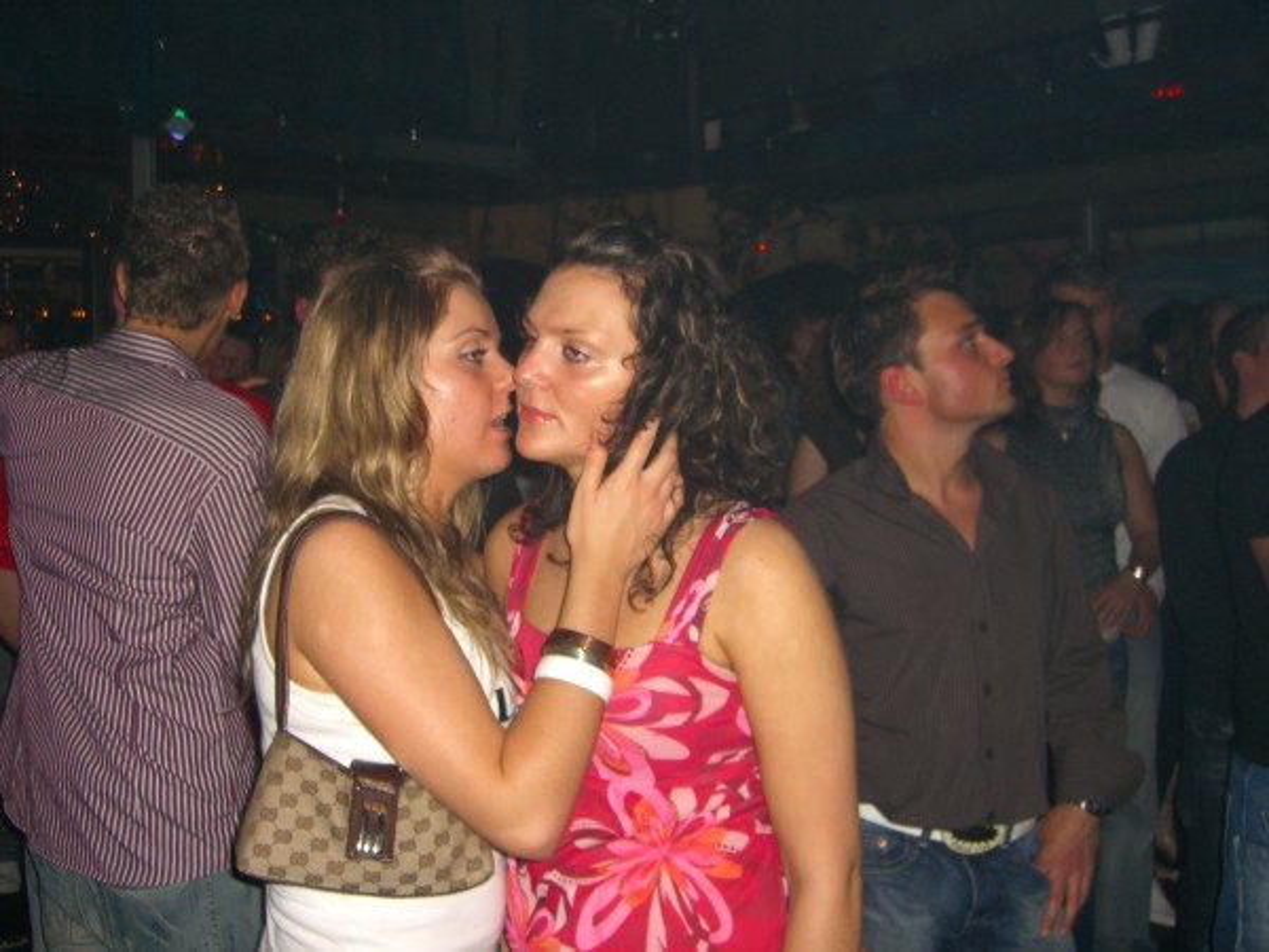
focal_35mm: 38
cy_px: 476
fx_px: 1393
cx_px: 634
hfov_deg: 49.0
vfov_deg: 37.7
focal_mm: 7.9
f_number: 2.8
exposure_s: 1/60
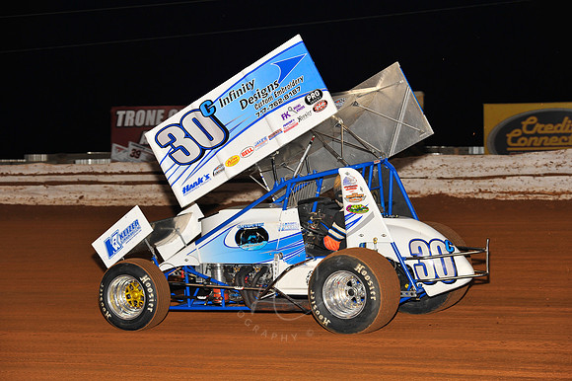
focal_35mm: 105
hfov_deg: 19.5
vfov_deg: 13.0
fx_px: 1667
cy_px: 190
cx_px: 286
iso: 500
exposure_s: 1/250
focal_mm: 105
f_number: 5.6
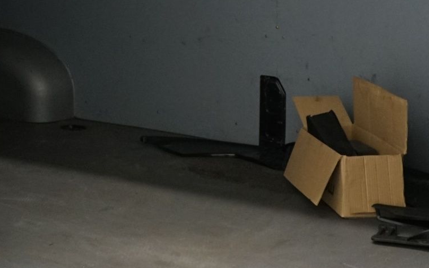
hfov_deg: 21.8
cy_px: -6
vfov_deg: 13.7
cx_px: 85
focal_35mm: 94
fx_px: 1099
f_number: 3.5
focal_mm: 28
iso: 2000
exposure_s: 1/160
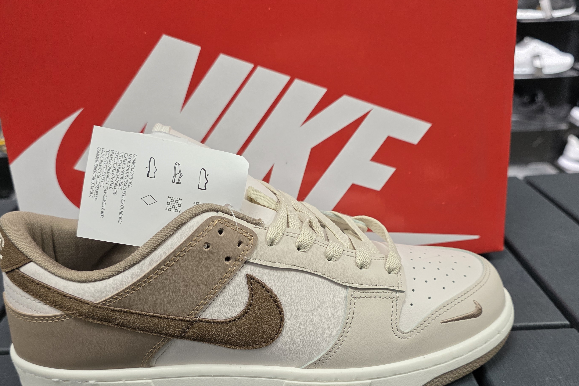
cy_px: 261
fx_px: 563
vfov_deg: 37.4
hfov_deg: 54.4
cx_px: 286
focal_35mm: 35
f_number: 1.7
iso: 250
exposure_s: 1/180
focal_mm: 6.3
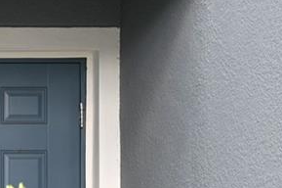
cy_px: 297
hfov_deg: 11.4
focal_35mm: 166
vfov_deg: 8.1
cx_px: -236
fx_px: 1299
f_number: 5
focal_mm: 30
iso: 100
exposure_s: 1/100
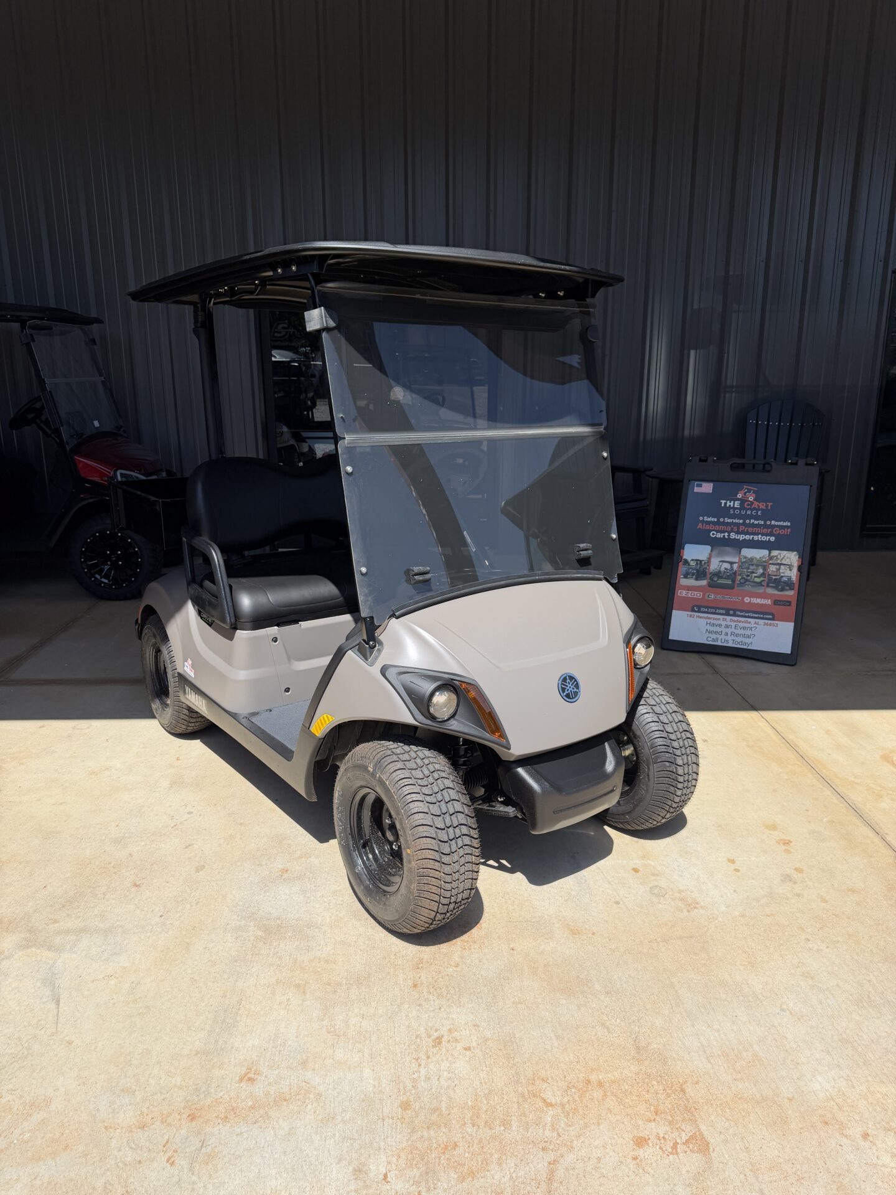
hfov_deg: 56.8
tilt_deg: -13.3
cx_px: 448
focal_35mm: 24
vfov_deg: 71.6
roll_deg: -1.0
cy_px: 598
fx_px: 828
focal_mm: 6.76
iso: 80
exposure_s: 1/4673
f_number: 1.78
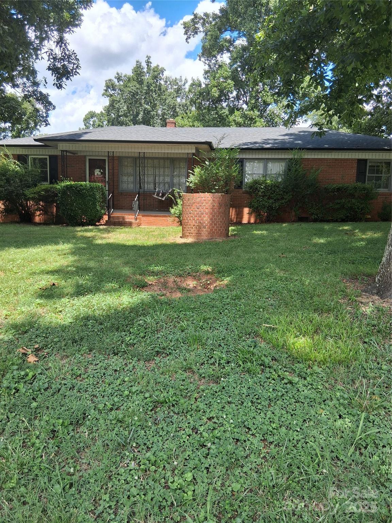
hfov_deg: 53.1
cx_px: 196
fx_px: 393
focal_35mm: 26
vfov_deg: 67.3
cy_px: 262
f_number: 1.8
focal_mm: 3.98
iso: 25
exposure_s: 1/174
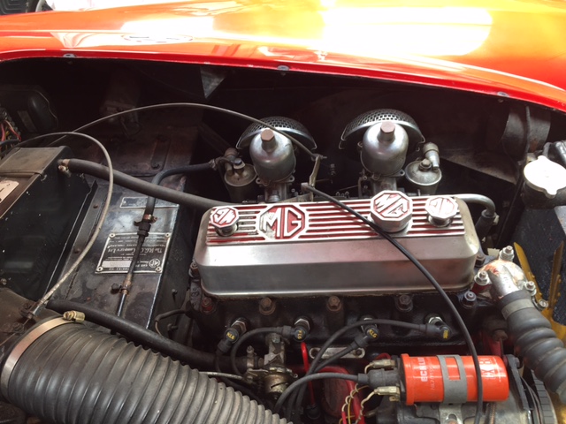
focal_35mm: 29
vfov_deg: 48.2
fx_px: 474
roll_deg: +6.2
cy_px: 212
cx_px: 283
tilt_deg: -44.8
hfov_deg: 61.7
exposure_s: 1/50
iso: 32
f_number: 2.2
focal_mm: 4.15
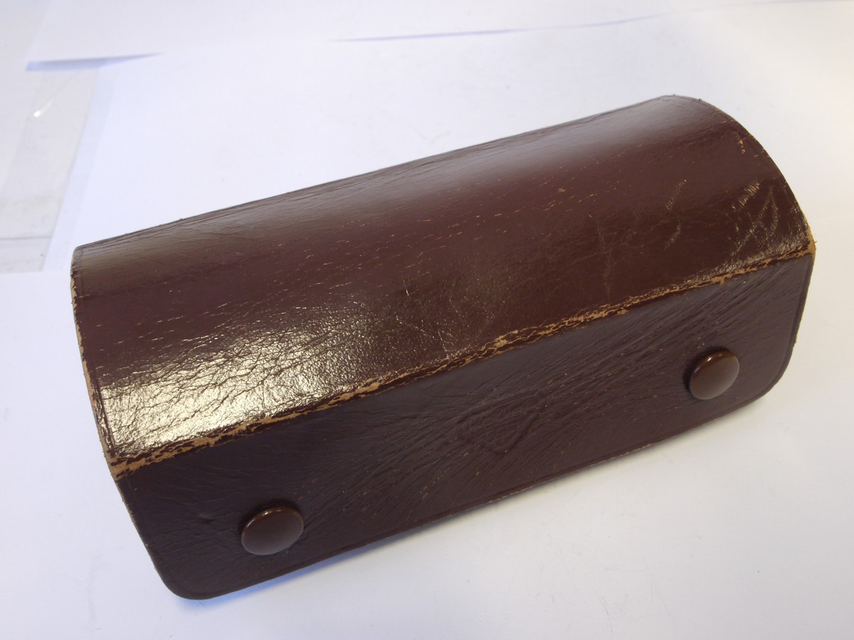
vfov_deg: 39.7
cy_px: 320
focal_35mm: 36
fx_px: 888
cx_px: 427
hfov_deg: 51.4
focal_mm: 18
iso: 800
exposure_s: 1/13
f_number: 11
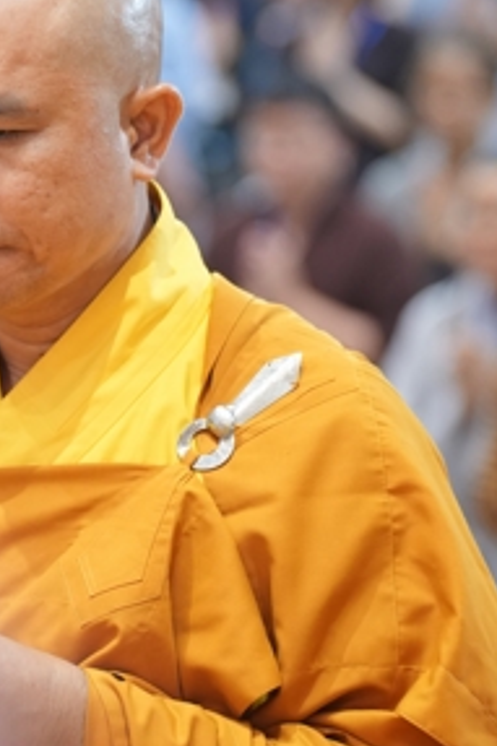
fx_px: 4416
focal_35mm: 213
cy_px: 286
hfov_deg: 6.4
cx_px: -56
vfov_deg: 9.7
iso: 2000
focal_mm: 94
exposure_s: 1/125
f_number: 2.8
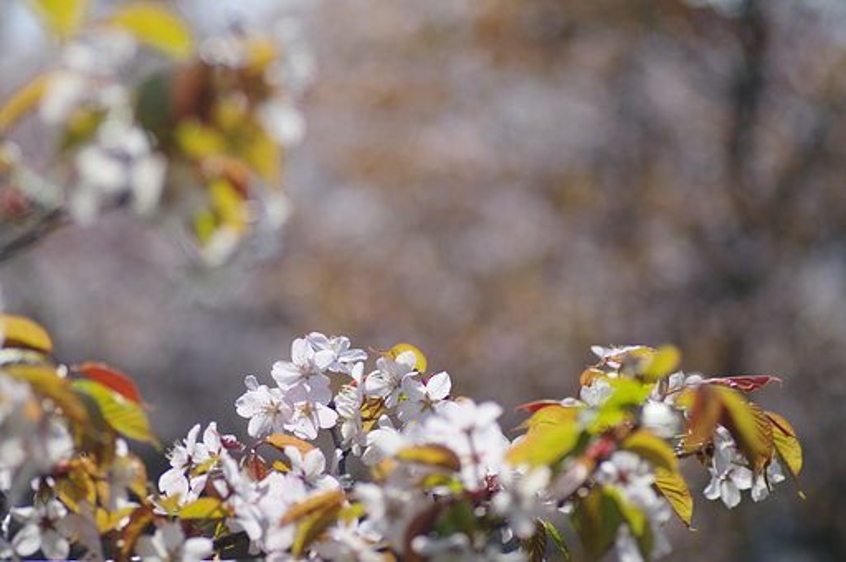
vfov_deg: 10.1
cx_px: 423
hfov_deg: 15.2
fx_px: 3168
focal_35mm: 135
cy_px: 281
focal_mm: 90
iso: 200
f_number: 2.8
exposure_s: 1/800
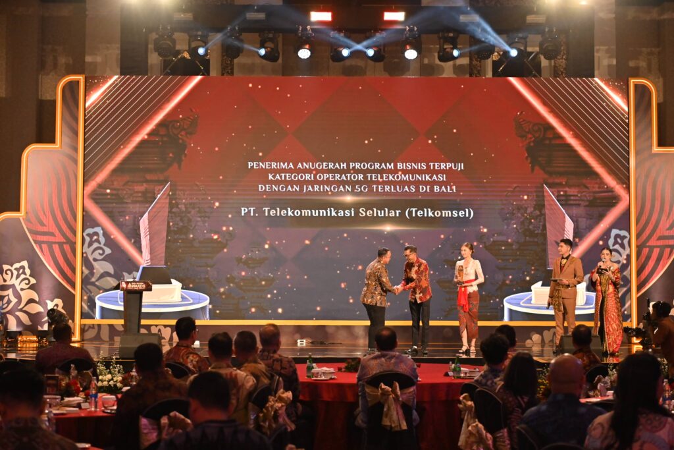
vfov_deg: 19.5
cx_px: 337
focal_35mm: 70
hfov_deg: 28.8
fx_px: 1311
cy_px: 225
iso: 2000
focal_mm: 70
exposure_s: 1/320
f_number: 4
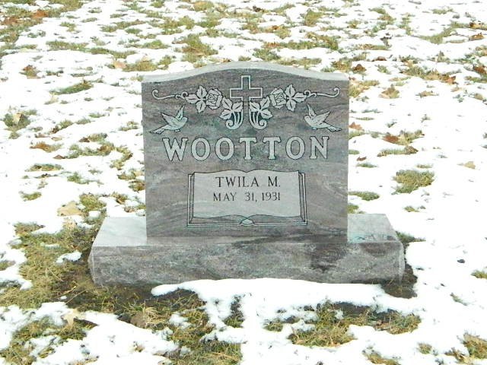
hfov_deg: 27.8
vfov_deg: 21.0
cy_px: 182
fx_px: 985
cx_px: 244
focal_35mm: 70
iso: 6400
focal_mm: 12.6
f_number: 11.4
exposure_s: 1/1000
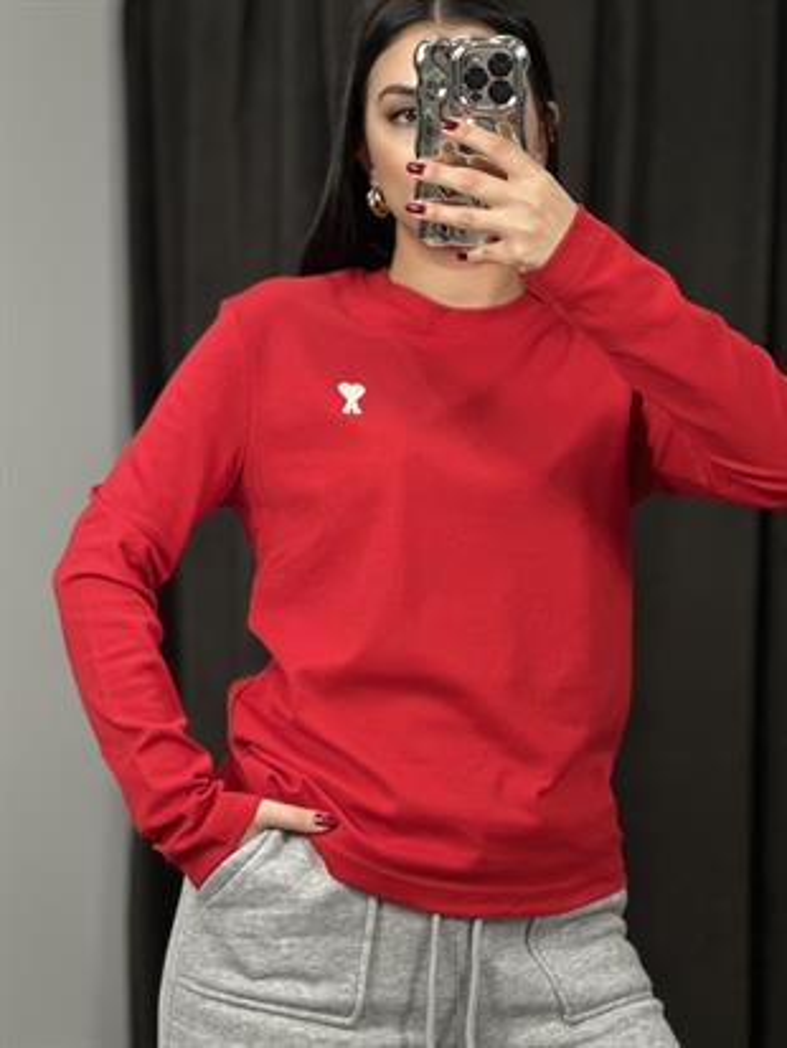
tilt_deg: -24.3
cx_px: 394
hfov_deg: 19.1
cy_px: 524
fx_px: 2333
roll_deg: -2.0
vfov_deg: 25.3
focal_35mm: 77
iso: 160
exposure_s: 1/50
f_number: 2.8
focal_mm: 9
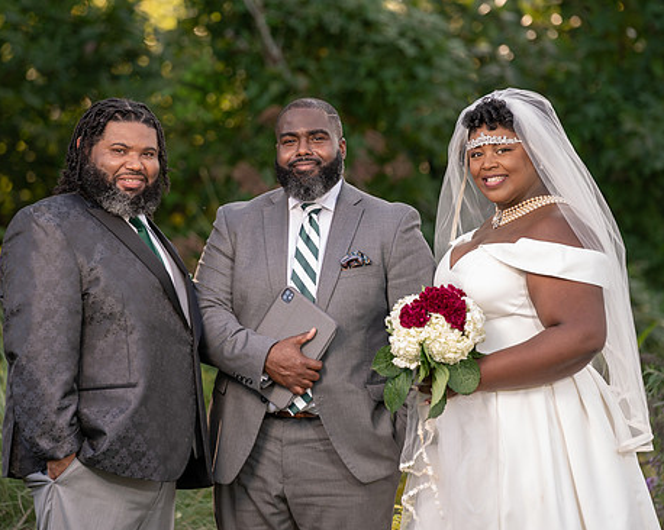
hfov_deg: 7.5
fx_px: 5088
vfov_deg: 6.0
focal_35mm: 259
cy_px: 243
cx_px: 315
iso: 160
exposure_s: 1/200
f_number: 3.5
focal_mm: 198
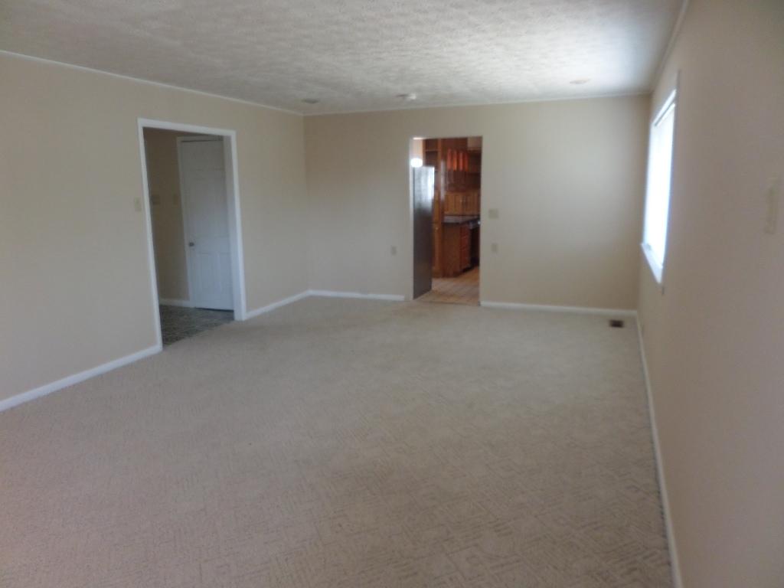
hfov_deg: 71.6
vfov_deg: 56.8
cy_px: 294
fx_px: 544
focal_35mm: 24
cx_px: 392
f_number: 3.1
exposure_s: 1/30
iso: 200
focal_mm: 4.3
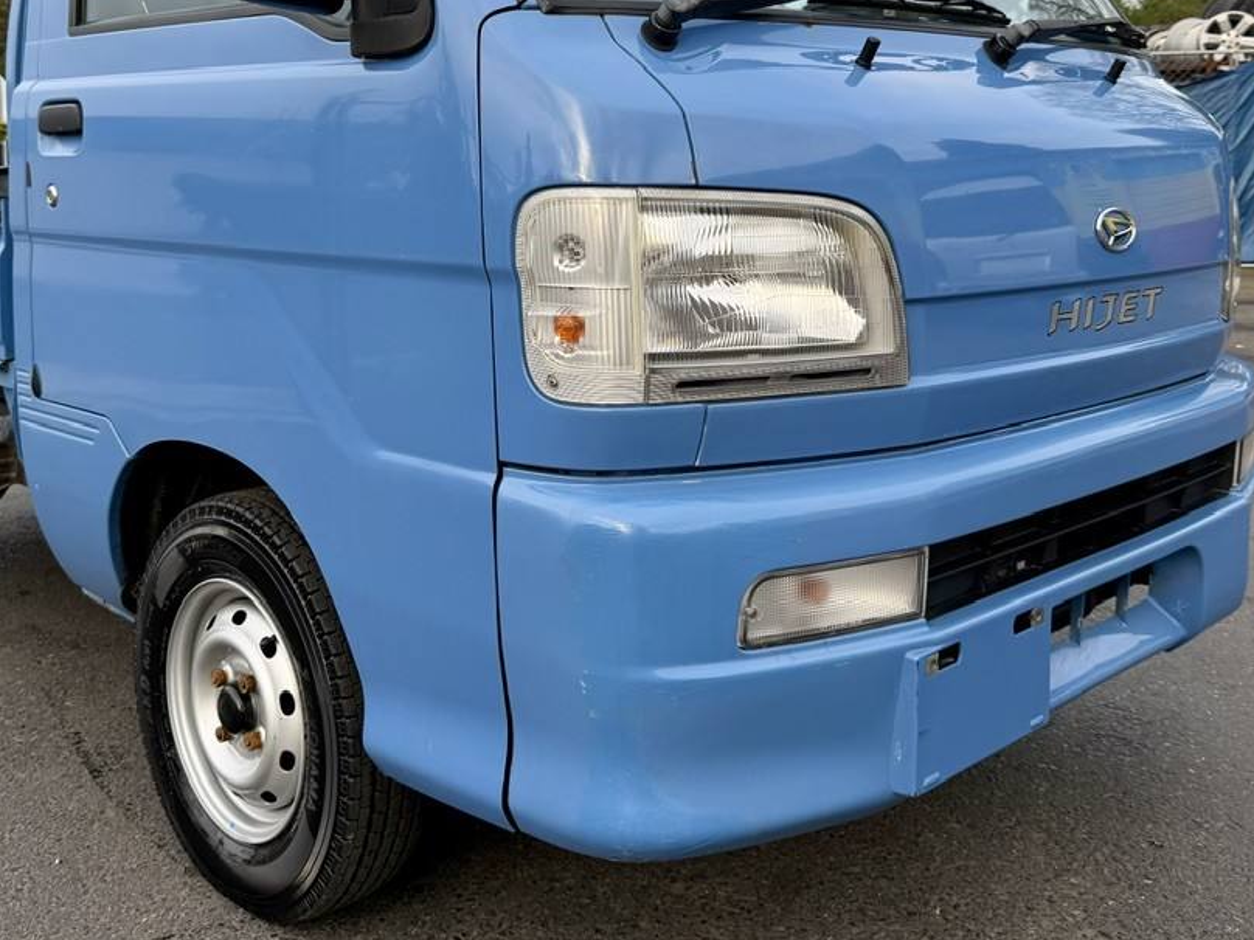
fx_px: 1377
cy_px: 285
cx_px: 559
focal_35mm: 38
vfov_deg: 37.2
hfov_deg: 48.9
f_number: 1.78
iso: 80
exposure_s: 1/750
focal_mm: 6.76
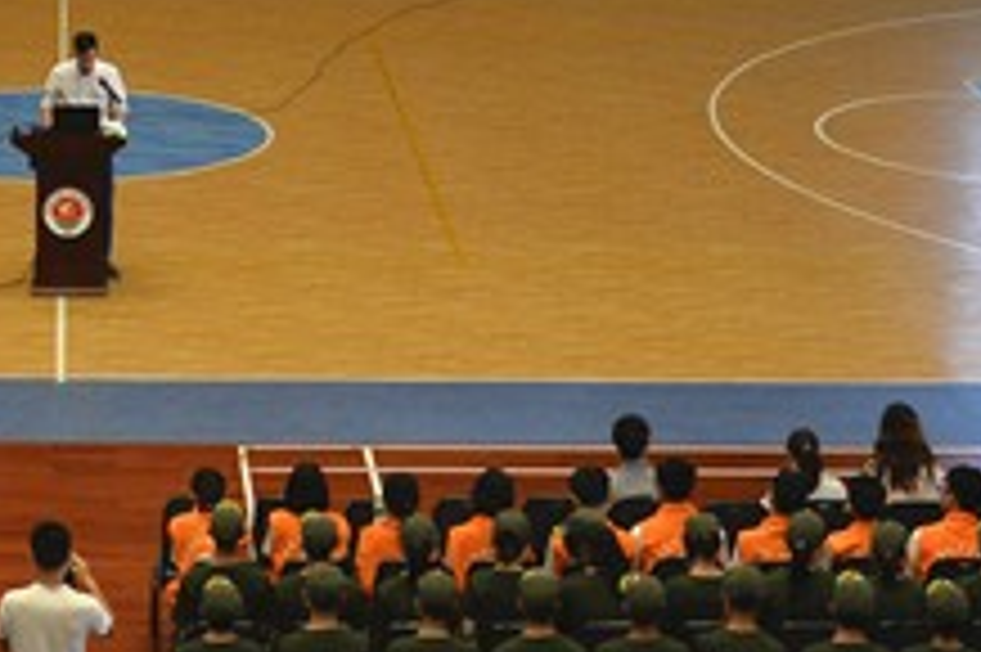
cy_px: 238
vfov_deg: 10.4
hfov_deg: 15.4
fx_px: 3594
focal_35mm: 132
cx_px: 104
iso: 640
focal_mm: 32
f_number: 5.6
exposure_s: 1/100
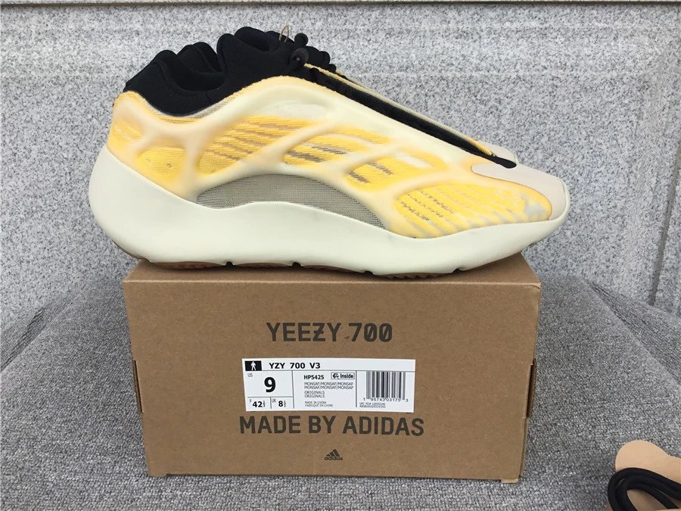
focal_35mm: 31
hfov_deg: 58.4
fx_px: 610
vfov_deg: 45.4
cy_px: 256
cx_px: 340
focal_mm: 3.3
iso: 25
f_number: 2.4
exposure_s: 1/301
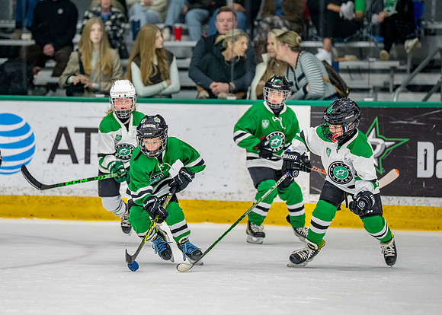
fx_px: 3294
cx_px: 176
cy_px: 143
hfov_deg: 7.7
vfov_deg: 5.5
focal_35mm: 262
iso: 1000
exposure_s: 1/1250
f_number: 2.8
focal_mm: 200
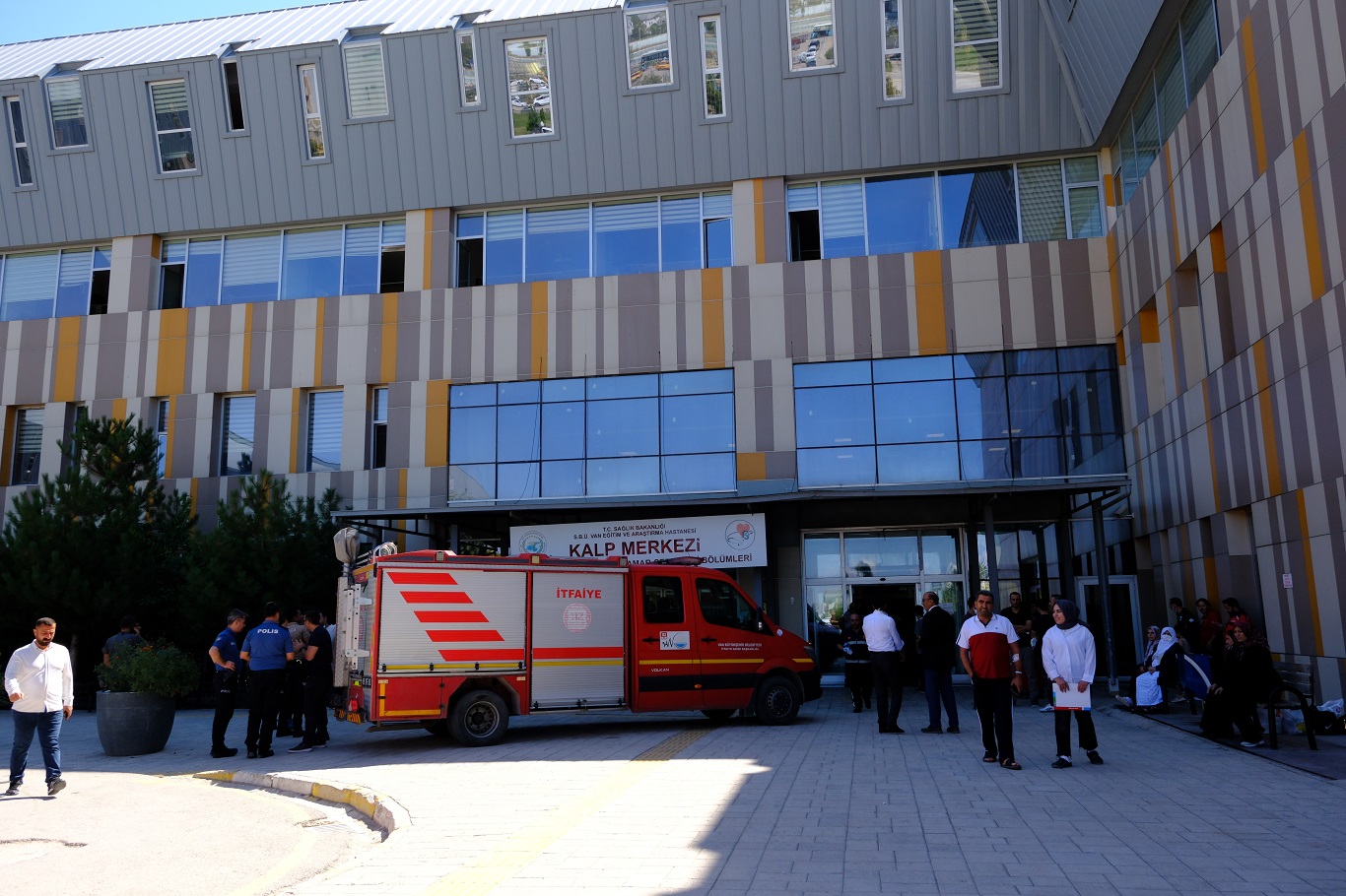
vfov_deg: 49.5
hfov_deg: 69.4
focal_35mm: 26
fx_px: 972
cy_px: 448
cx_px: 673
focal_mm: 17.1
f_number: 7.1
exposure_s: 1/400
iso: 400
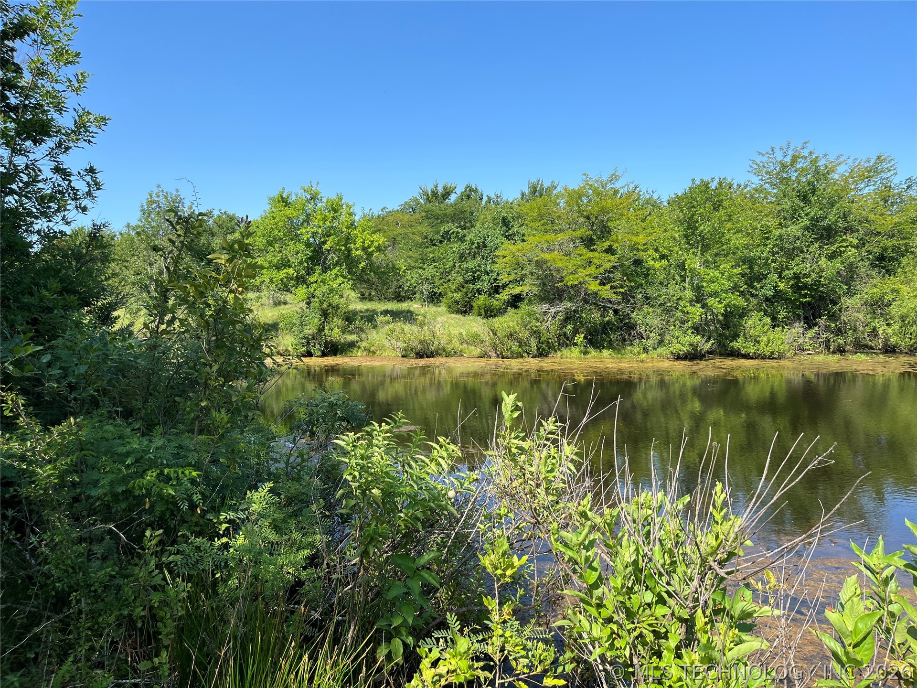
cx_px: 458
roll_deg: +1.5
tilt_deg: -2.3
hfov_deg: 67.3
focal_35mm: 26
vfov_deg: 53.1
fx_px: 689
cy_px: 344
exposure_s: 1/1923
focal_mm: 5.1
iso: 50
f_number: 1.6
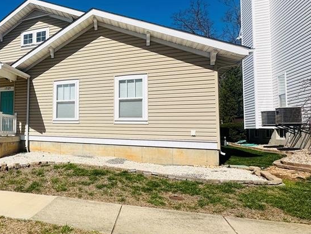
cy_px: 115
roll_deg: -1.9
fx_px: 234
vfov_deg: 53.1
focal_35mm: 26
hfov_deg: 56.7
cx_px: 24
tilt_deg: +3.8
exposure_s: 1/4464
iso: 40
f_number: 2.2
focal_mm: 2.22
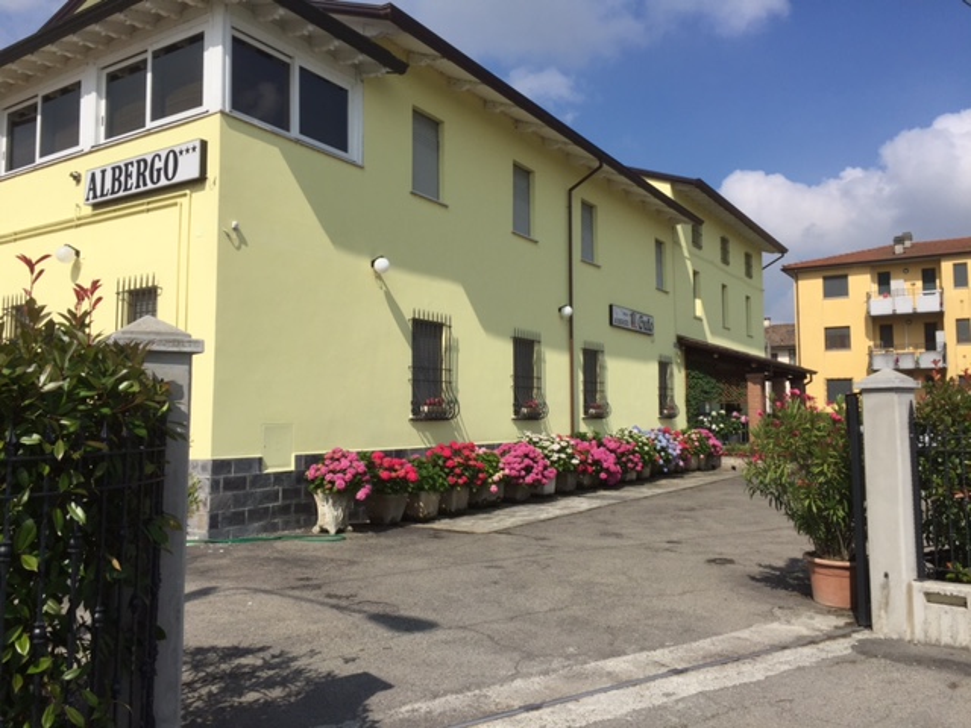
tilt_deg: +5.3
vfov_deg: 48.2
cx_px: 486
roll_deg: -1.3
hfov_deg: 61.7
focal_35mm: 29
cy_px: 364
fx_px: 813
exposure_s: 1/3968
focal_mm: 4.15
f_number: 2.2
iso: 32
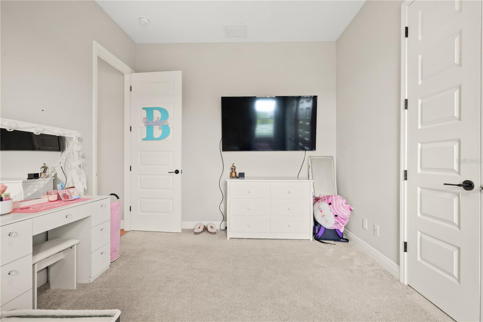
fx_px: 221
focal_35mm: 16
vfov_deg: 72.1
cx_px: 242
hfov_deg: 95.0
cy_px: 161
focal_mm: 16.5
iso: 320
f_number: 8
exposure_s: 1/2.5
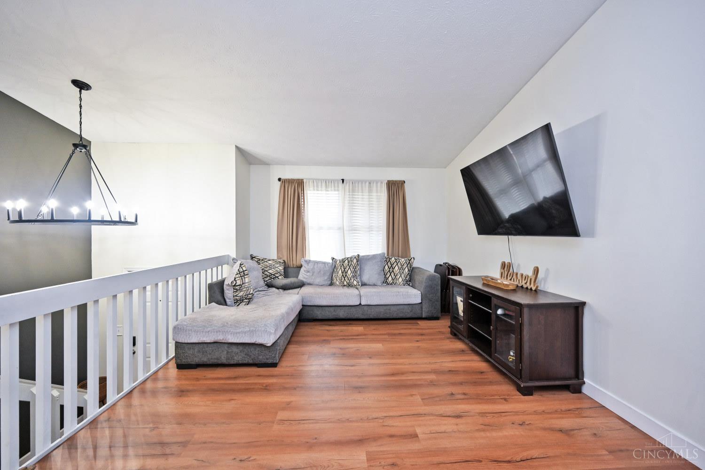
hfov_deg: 104.3
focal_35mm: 14
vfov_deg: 81.2
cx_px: 352
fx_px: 274
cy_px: 235
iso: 500
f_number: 4
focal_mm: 14
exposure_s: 1/60
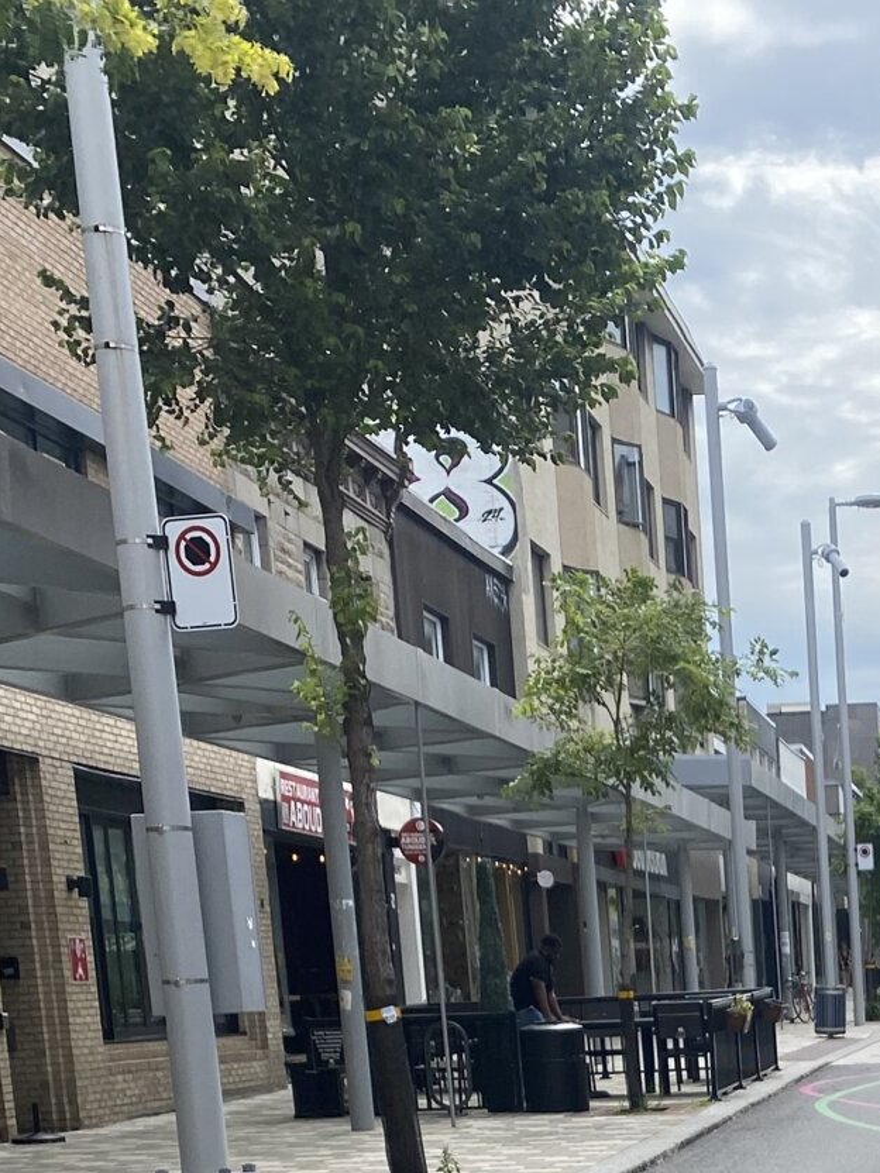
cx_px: 975
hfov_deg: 18.8
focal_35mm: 75
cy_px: 1591
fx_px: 2542
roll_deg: +1.6
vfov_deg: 22.7
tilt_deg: -11.0
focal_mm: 4.25
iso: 32
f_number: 1.8
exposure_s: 1/2183
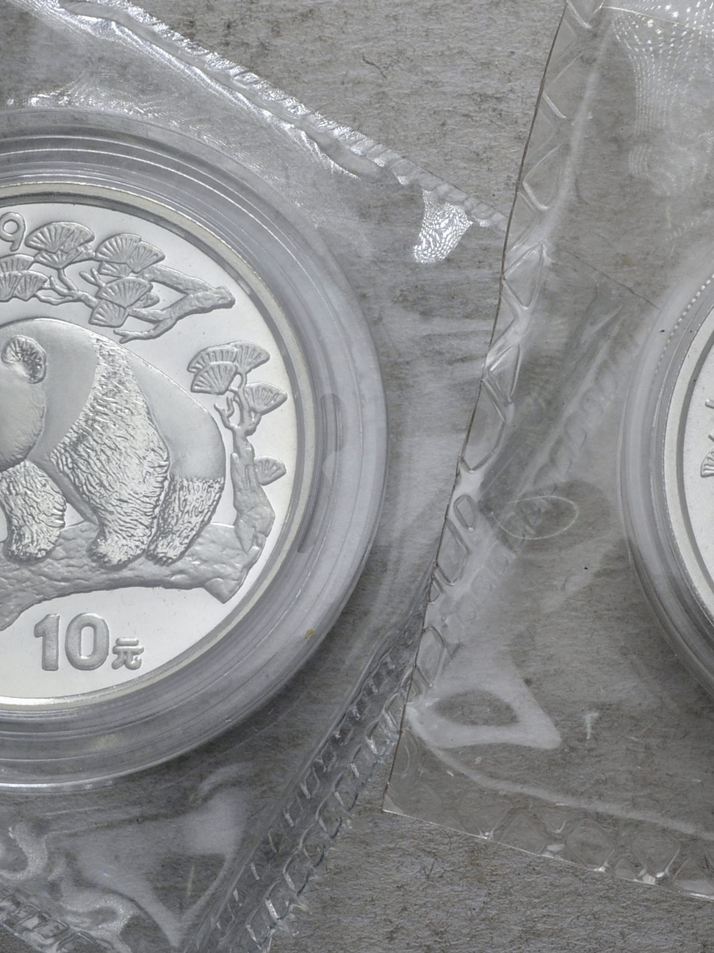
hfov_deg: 15.8
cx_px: 532
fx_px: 2559
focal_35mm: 93
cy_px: 500
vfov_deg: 21.1
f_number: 14
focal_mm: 34
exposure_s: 1/250
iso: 400
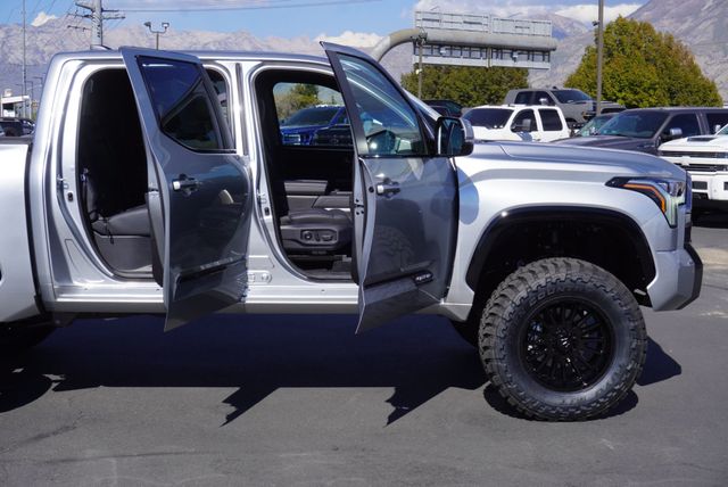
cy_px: 244
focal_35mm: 54
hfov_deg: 36.8
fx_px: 1093
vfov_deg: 25.1
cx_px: 364
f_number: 11
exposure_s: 1/200
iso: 100
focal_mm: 36
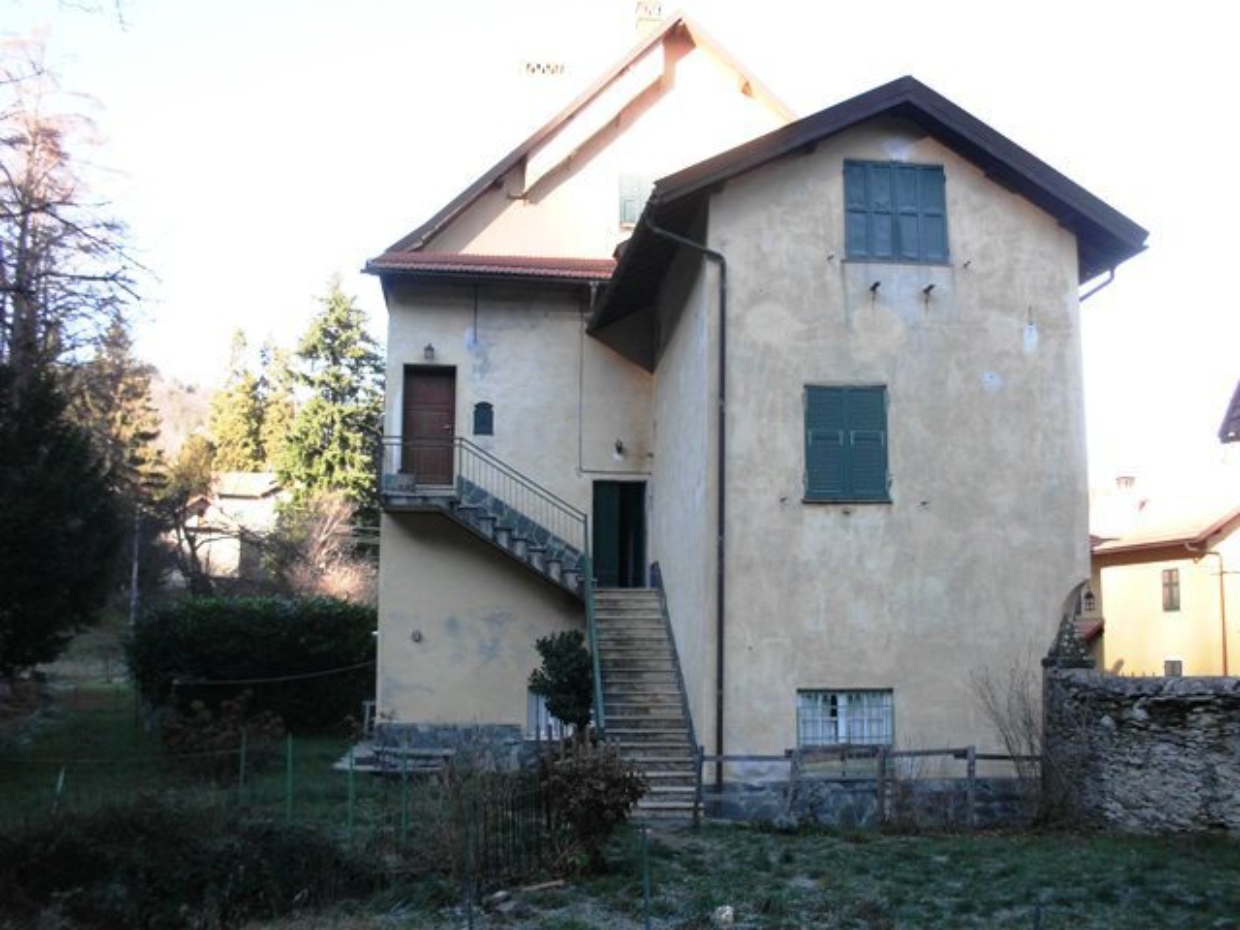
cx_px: 620
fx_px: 1290
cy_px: 465
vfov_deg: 39.7
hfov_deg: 51.4
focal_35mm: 36
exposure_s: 1/250
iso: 100
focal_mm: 6.3
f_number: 2.9
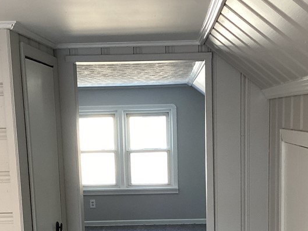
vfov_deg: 23.9
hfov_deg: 32.2
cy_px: 194
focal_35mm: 60
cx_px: 154
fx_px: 534
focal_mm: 3.3
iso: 125
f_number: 2.4
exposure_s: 1/60
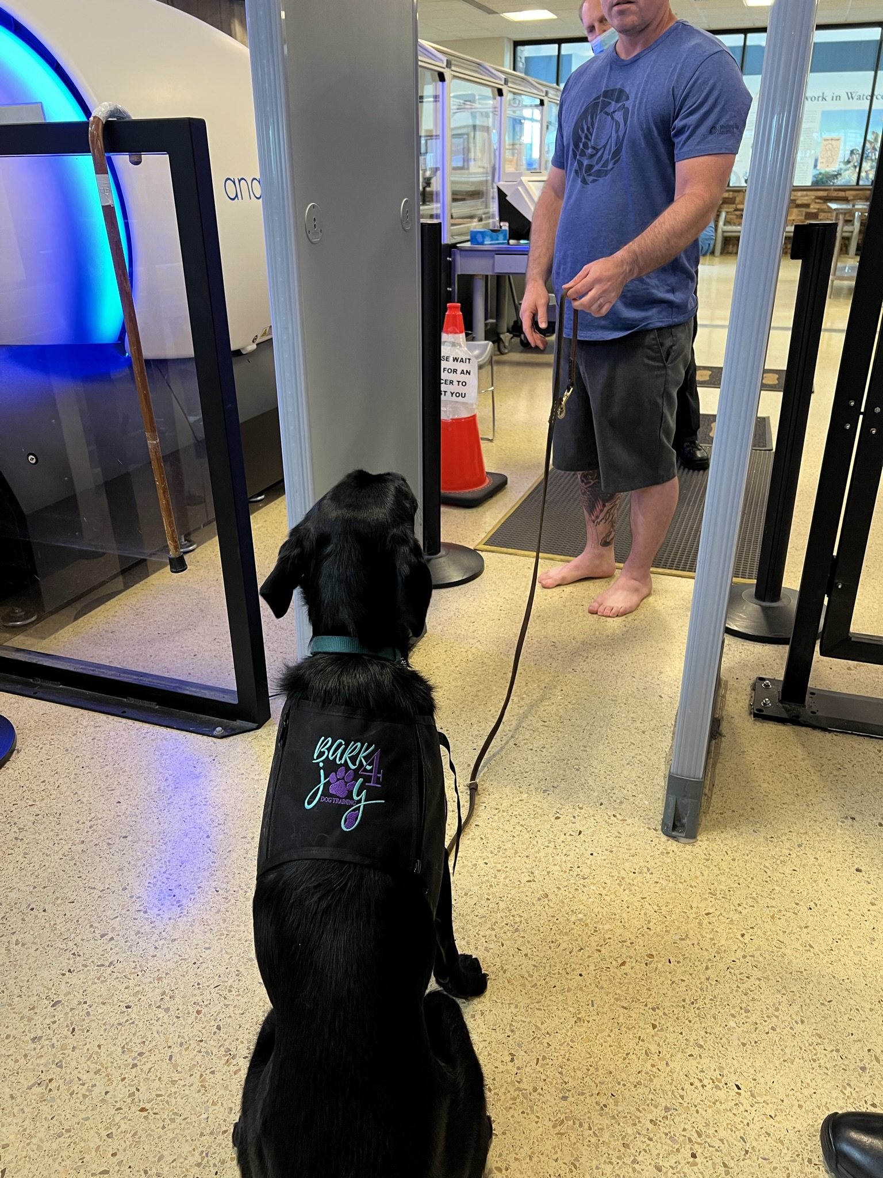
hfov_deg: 53.1
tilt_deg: -24.0
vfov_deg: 67.3
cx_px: 442
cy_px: 589
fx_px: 884
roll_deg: +2.3
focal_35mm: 26
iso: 160
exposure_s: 1/60
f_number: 1.5
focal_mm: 5.7
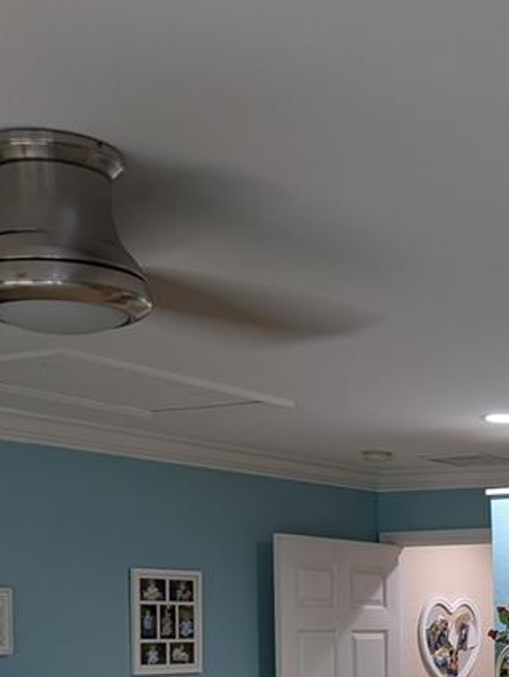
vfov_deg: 26.9
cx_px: 641
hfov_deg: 20.1
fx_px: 1331
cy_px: 682
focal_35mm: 68
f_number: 1.68
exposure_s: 1/24
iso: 48
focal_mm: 6.9
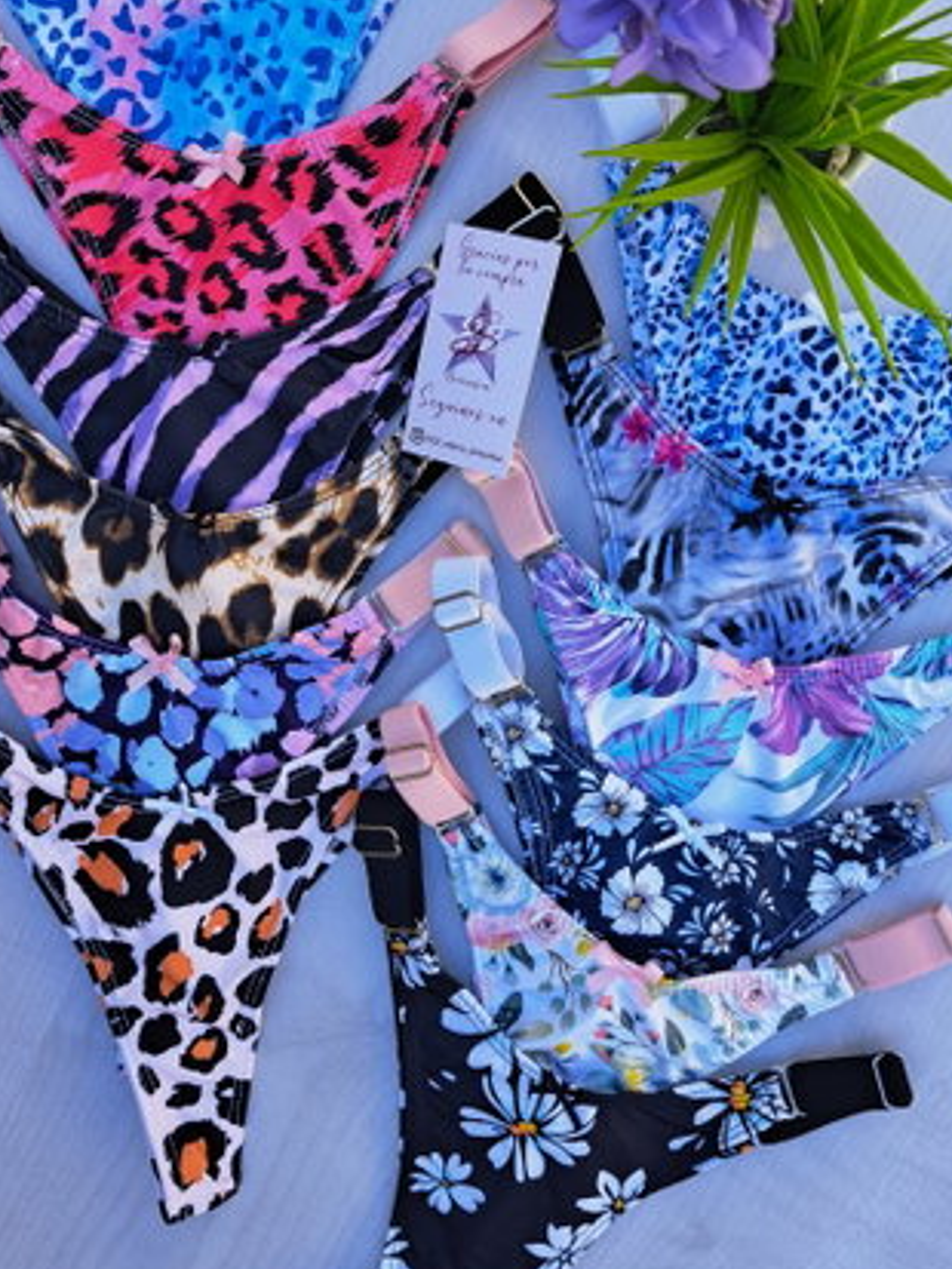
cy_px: 634
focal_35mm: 31
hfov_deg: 45.5
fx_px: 1136
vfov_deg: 58.3
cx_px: 488
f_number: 1.8
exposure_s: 1/222
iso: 50
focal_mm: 5.23
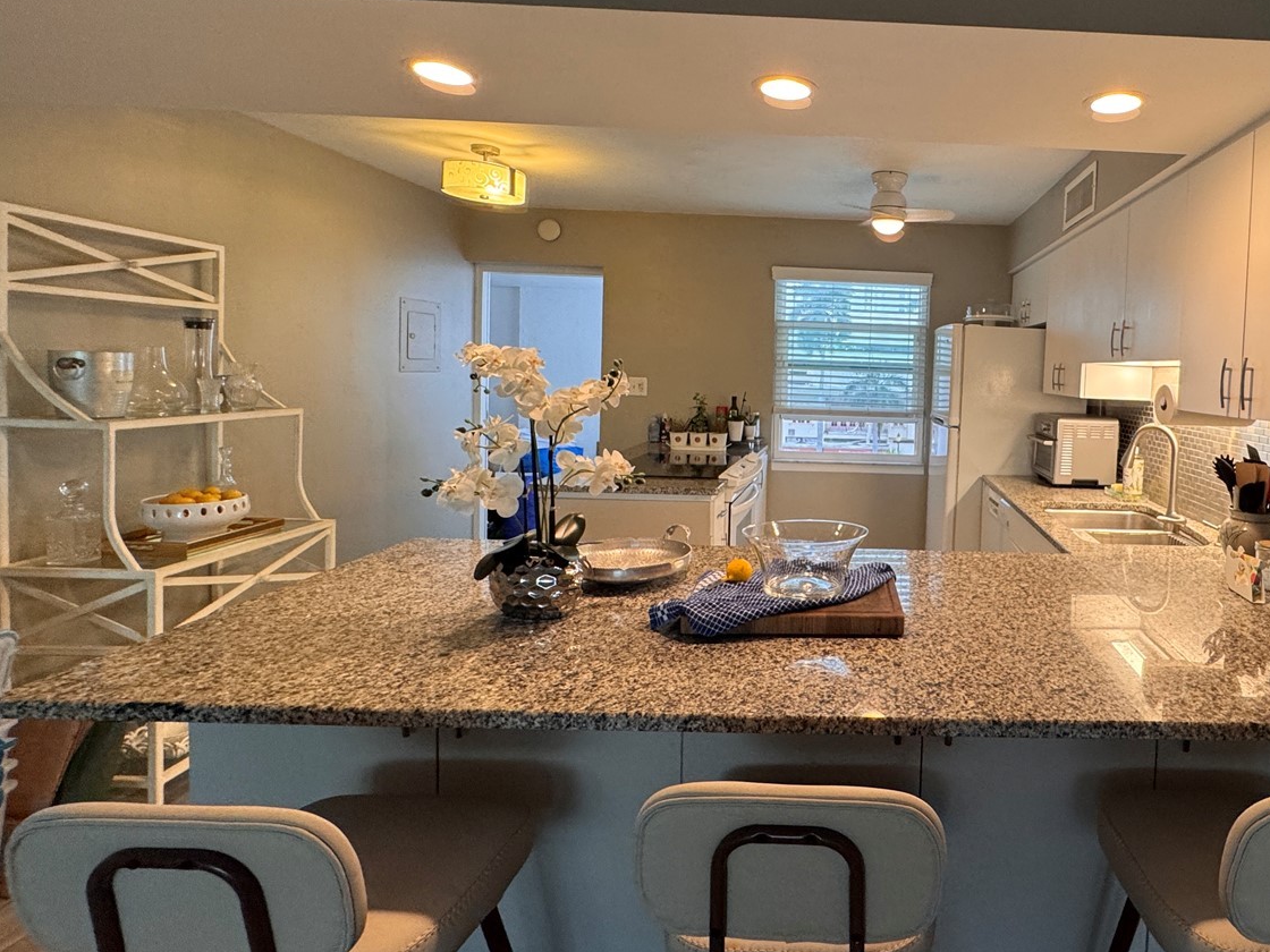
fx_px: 734
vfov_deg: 65.6
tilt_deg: -3.0
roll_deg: -1.1
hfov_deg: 78.0
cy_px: 400
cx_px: 887
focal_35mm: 20
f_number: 2.2
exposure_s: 1/120
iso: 250
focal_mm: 2.22
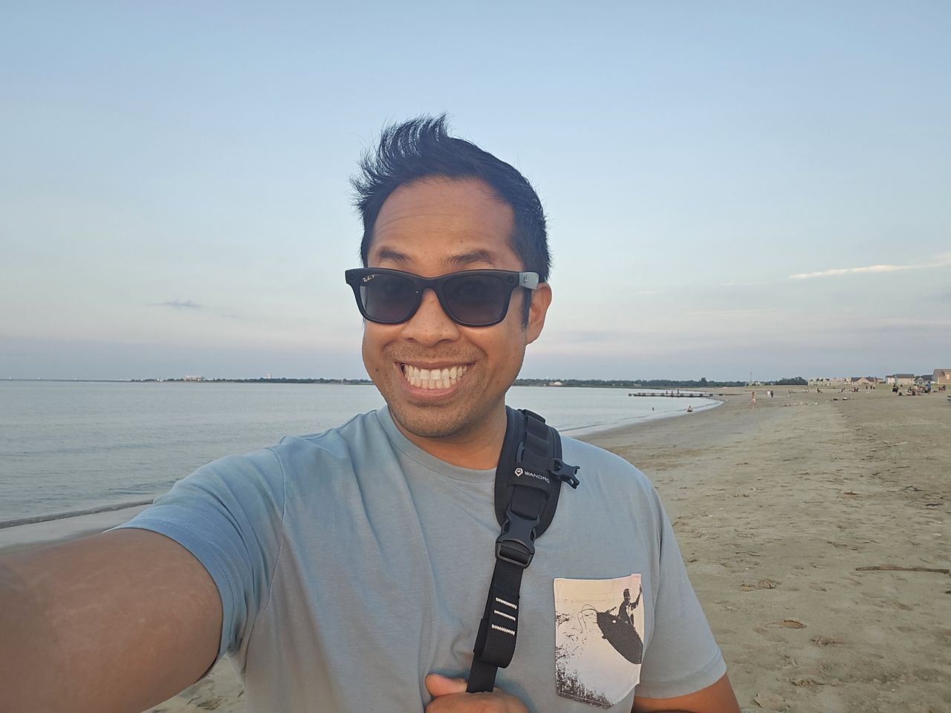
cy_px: 356
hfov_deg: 73.9
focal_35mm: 23
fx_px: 632
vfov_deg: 58.9
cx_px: 476
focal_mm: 2.9
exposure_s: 1/120
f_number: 2.2
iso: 80
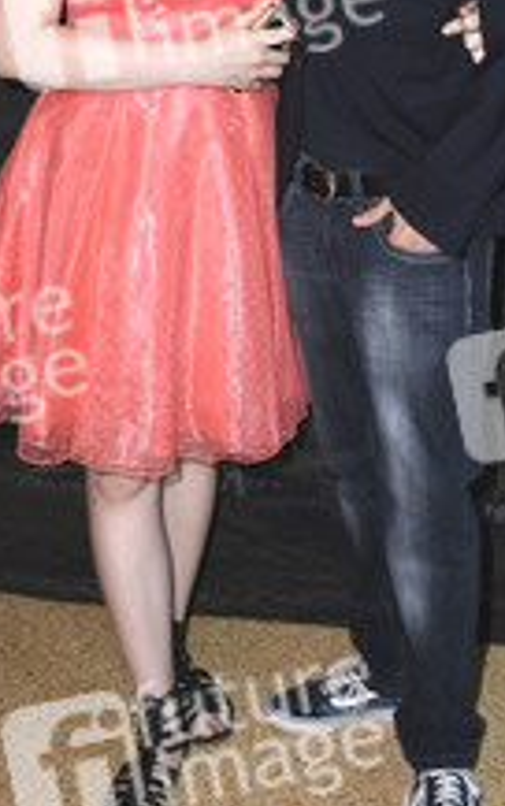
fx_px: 1363
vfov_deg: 32.3
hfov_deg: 21.0
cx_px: 301
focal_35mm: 62
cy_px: 189
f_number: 5.6
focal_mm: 22
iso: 800
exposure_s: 1/125
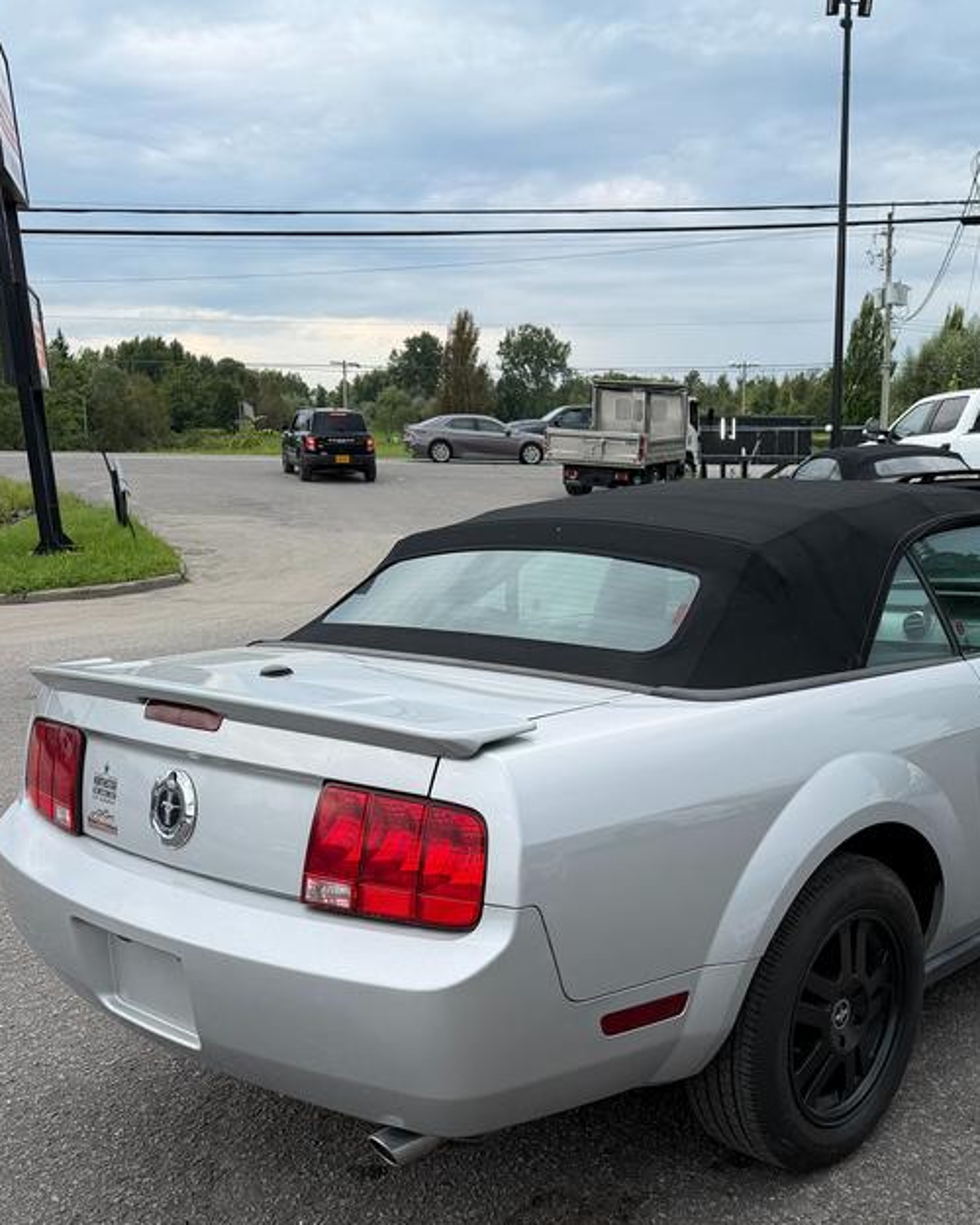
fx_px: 1305
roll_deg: +0.7
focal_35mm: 36
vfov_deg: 49.5
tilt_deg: -13.4
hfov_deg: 40.6
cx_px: 657
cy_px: 808
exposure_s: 1/1585
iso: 80
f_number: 1.78
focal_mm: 6.76
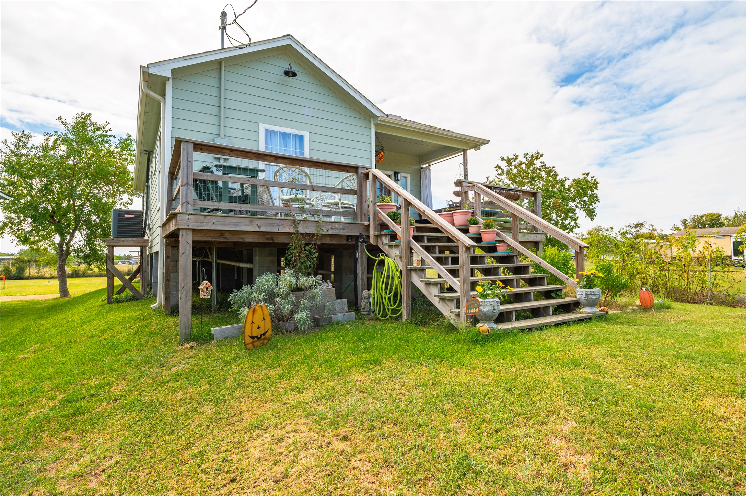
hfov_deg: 86.9
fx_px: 393
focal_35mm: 19
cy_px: 248
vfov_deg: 64.5
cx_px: 373
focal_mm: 19
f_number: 11
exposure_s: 1/250
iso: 125
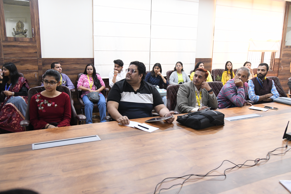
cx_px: 147
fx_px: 251
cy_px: 96
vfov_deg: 42.3
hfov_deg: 60.3
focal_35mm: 31
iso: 4000
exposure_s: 1/125
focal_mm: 30
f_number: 4.5
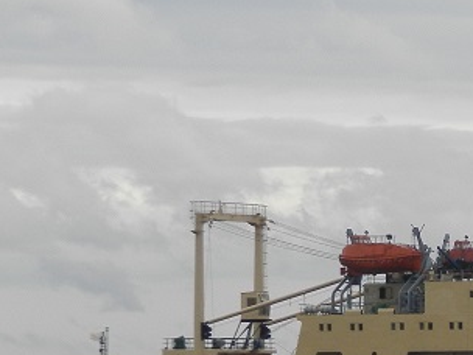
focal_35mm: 402
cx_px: 893
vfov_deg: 3.7
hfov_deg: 4.9
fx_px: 5493
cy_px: 397
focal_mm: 19
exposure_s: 1/200
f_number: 4.5
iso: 80
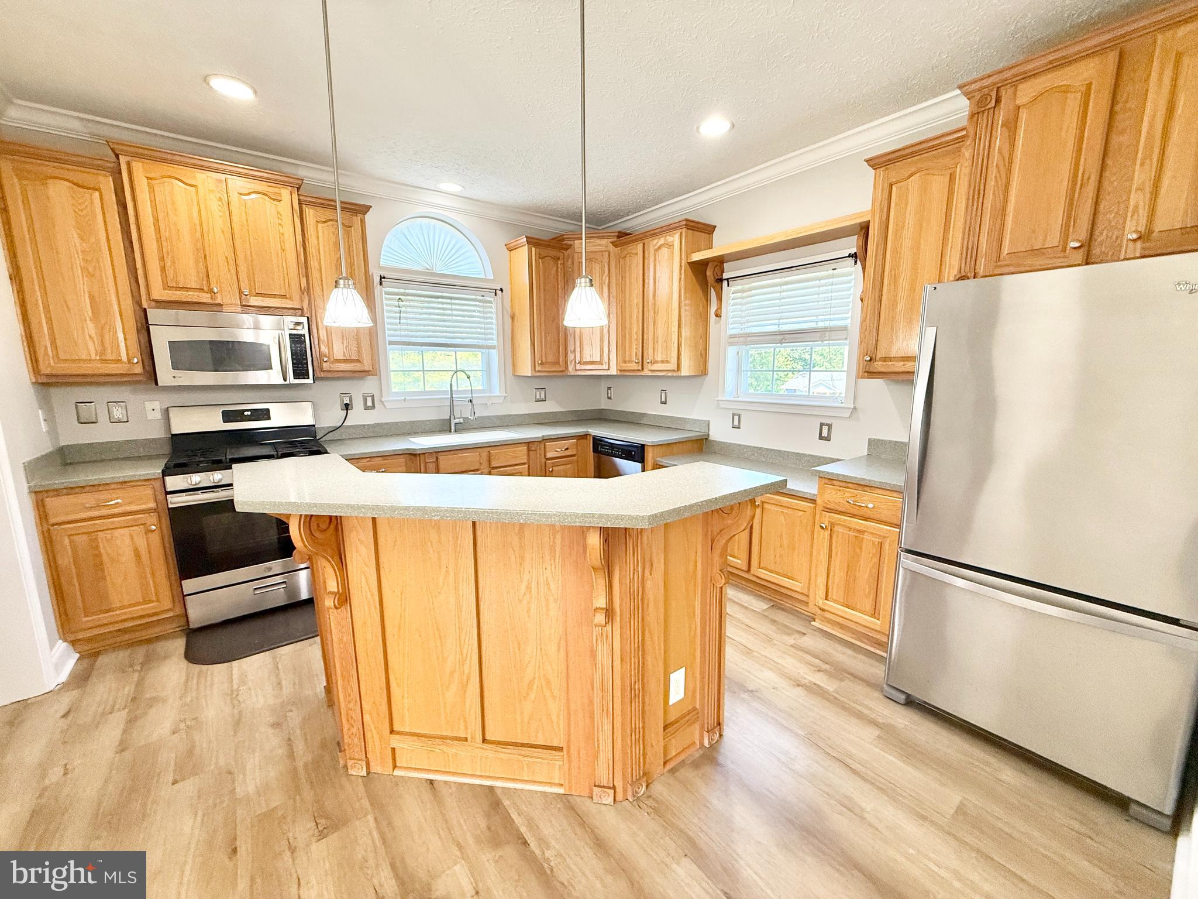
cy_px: 450
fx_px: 485
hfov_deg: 102.1
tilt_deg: -9.4
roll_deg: -0.4
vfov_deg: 85.7
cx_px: 599
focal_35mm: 14
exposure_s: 1/120
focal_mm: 2.22
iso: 200
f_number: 2.2
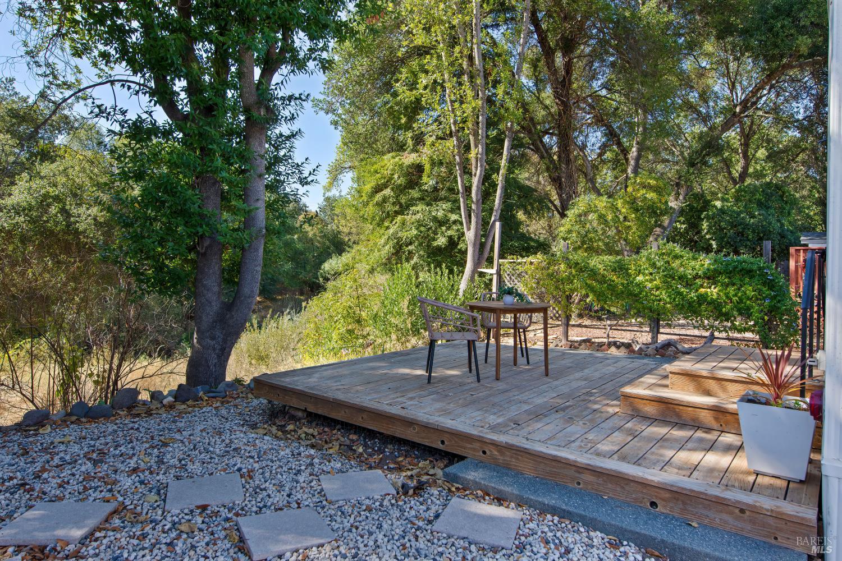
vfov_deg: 59.5
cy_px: 280
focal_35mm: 21
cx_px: 421
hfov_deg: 81.2
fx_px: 491
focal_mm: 14
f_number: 5.6
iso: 100
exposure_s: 1/125
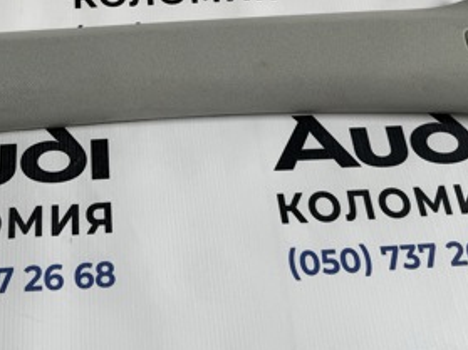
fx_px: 743
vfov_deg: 25.4
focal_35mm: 55
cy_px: 10
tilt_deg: -56.6
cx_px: 131
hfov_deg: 34.4
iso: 64
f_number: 1.78
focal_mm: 6.76
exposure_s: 1/121
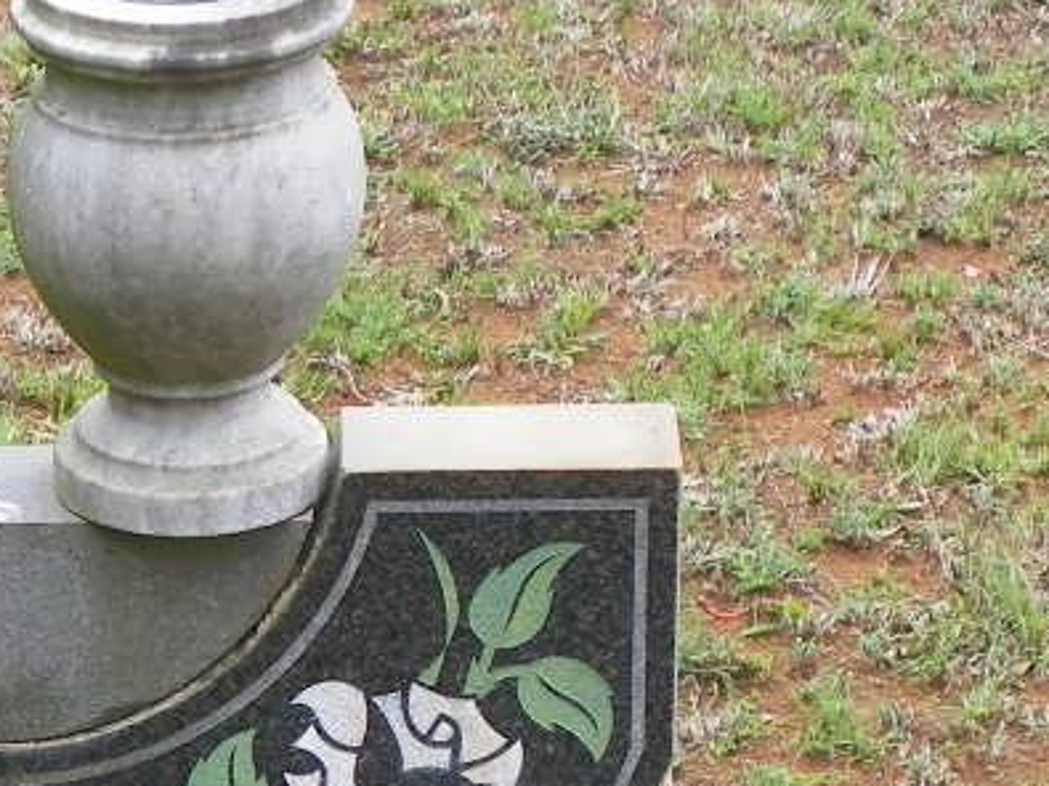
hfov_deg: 11.9
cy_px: 661
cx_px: 5
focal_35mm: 164
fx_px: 4968
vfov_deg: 9.0
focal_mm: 9.6
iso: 64
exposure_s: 1/200
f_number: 3.5
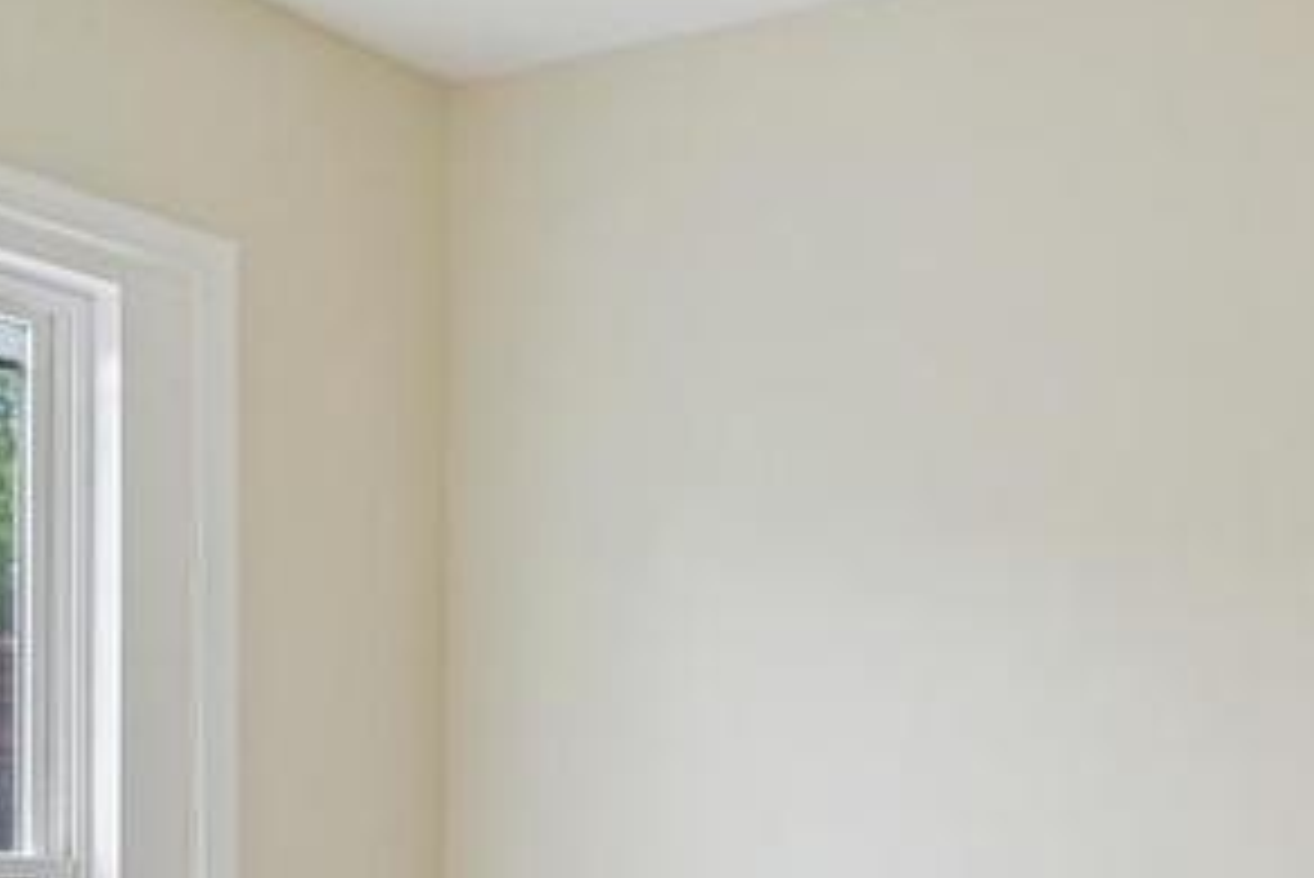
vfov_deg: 18.9
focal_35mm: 69
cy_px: 991
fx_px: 2520
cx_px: 1188
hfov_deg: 28.1
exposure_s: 1/20
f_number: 8
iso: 100
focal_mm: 14
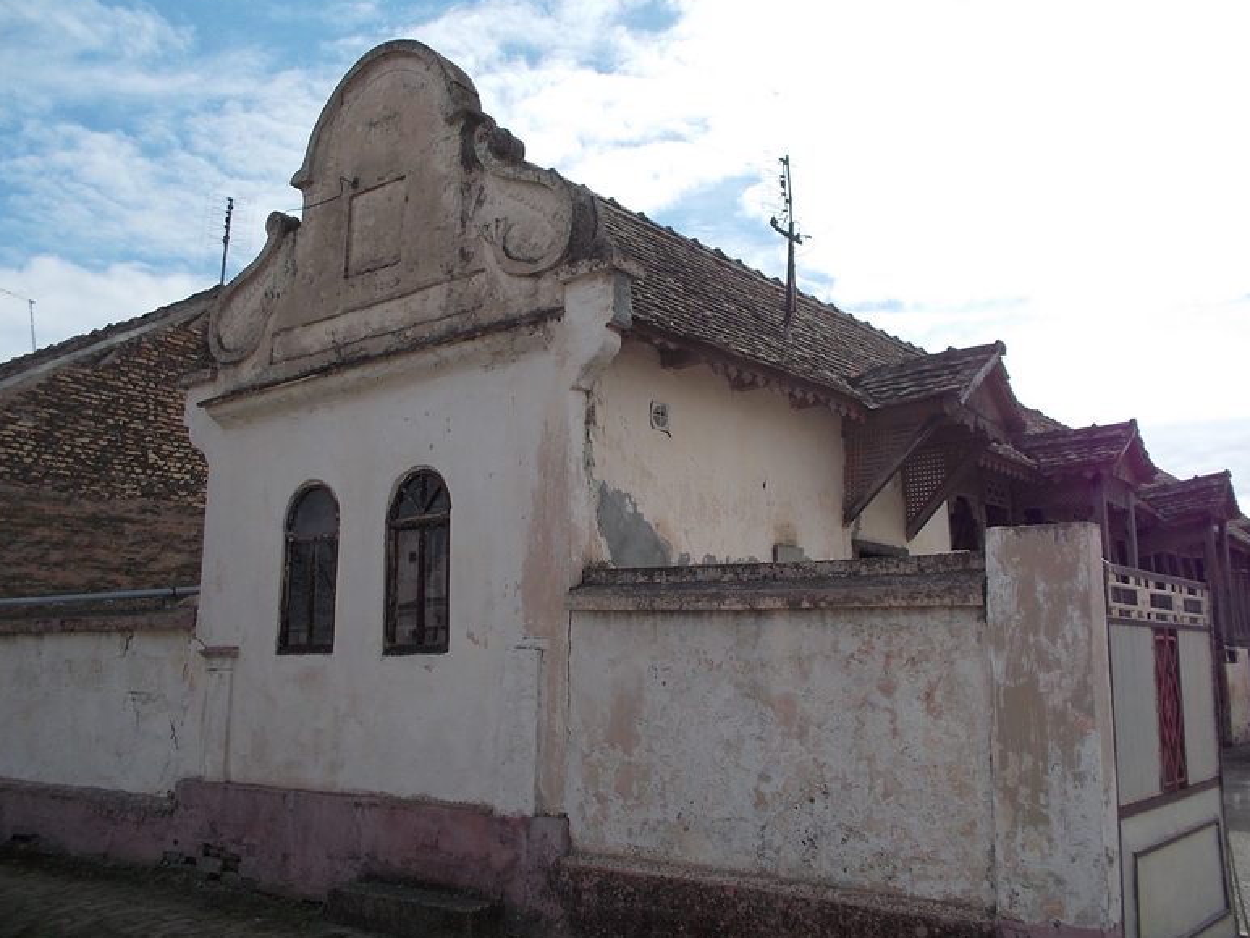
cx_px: 634
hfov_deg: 60.0
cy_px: 474
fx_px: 1083
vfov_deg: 46.8
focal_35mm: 30
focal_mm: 4.1
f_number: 3.3
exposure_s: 1/1250
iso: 80
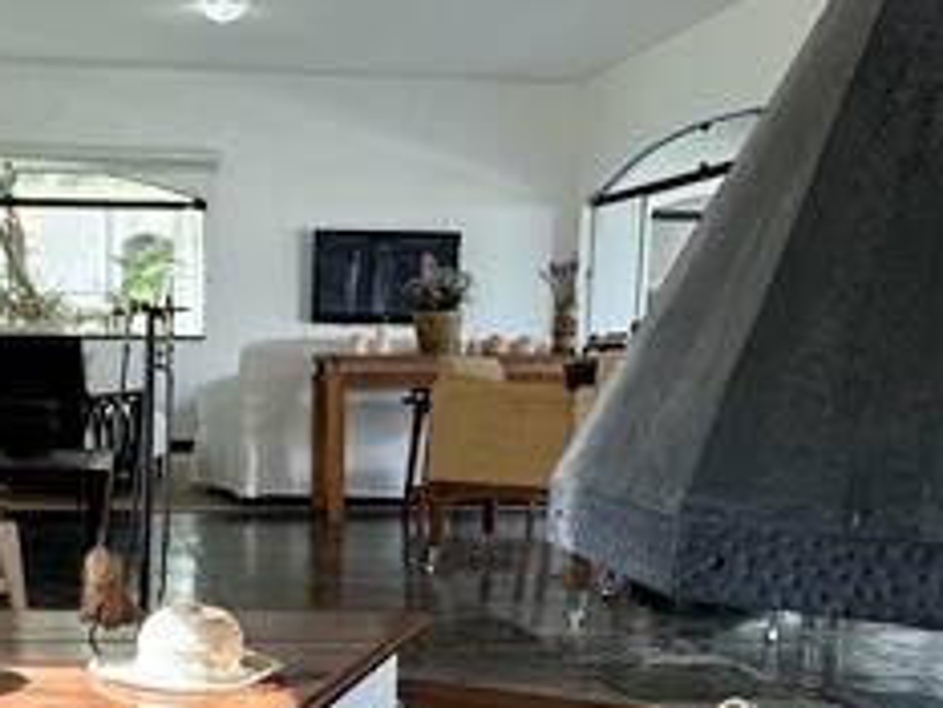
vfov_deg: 29.6
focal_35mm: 48
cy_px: 558
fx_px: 1308
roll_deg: -1.6
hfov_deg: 38.0
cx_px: 174
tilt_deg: -10.0
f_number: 2.2
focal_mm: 2.22
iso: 80
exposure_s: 1/120
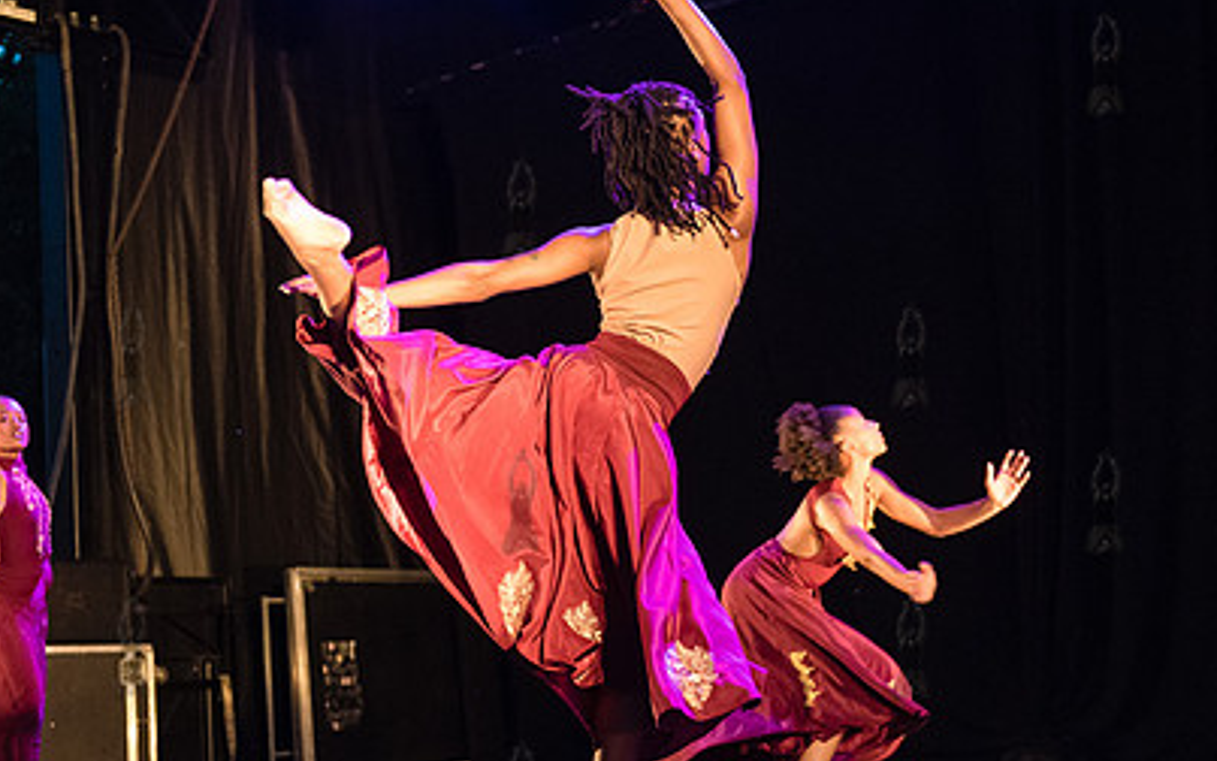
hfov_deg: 31.0
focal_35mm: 66
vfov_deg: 19.7
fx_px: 2189
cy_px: 500
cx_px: 519
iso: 5000
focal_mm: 45
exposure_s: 1/250
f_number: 2.8
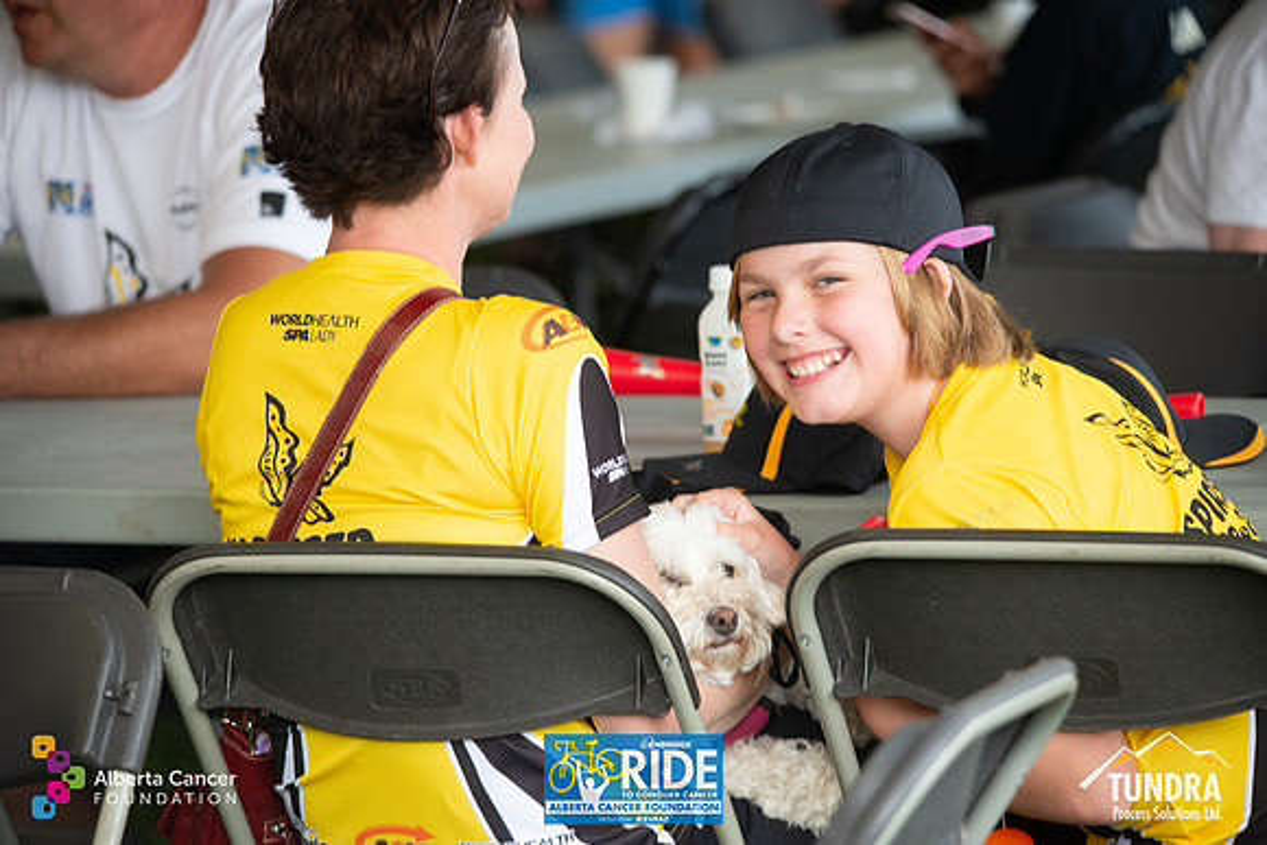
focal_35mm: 230
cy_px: 422
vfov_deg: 6.0
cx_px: 634
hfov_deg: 8.9
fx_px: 8096
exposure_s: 1/250
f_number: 5.6
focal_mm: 230
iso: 1000
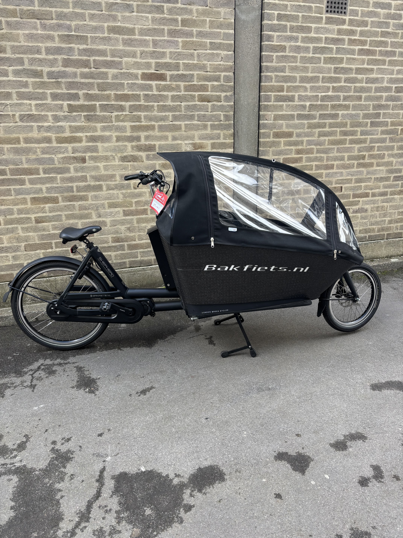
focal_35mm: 26
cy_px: 269
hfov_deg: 53.1
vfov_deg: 67.3
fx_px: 404
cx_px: 202
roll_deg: +1.2
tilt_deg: -18.0
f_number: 1.6
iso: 40
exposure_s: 1/195
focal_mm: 5.96
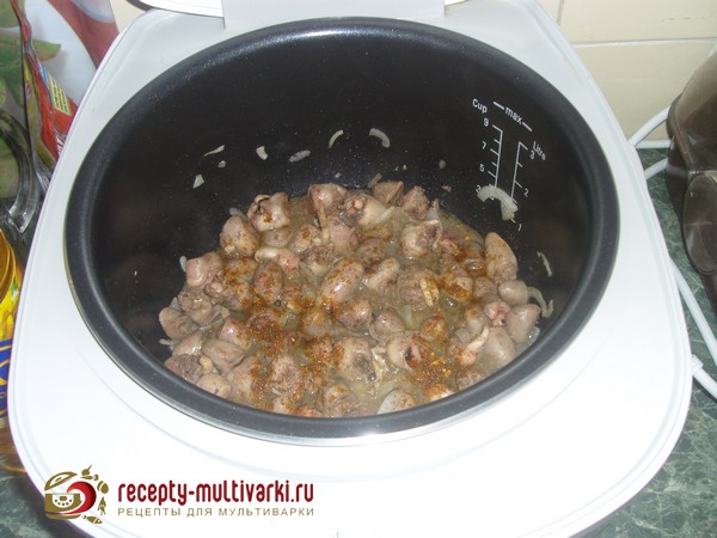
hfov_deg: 50.1
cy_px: 269
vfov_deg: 38.7
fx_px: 766
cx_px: 358
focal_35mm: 37
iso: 80
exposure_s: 1/40
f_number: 2.8
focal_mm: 6.2
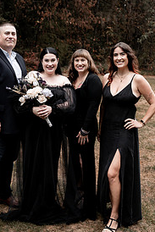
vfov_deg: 42.1
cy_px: 77
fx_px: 297
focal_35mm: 46
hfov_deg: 29.2
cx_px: 58
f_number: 2.8
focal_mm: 28
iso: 400
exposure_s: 1/1600
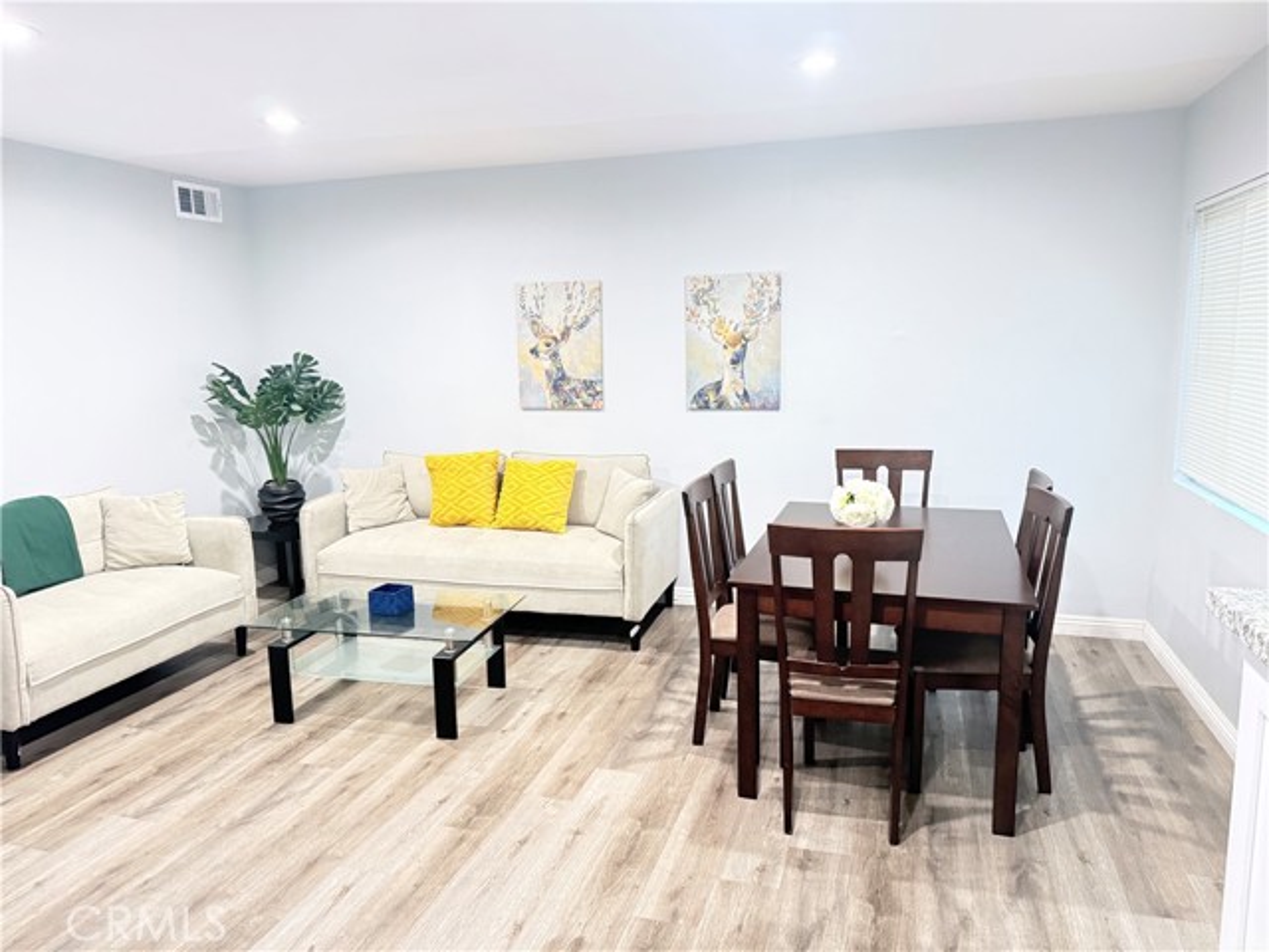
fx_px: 880
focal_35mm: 24
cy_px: 476
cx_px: 634
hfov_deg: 71.6
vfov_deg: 56.8
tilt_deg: -8.2
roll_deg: +0.8
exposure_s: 1/40
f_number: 1.78
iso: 640
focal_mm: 6.76
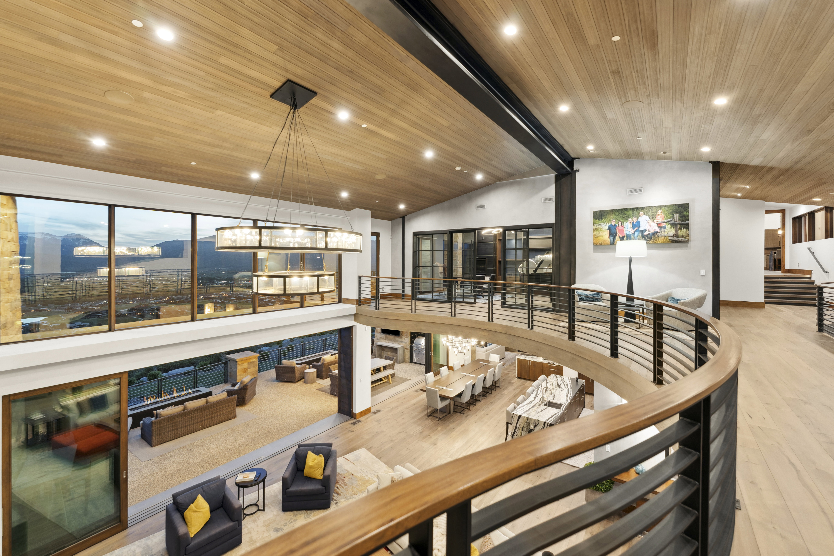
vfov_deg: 81.2
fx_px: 324
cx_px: 417
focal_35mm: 14
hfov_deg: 104.3
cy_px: 278
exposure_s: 1/10
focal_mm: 14
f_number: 5.6
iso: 500
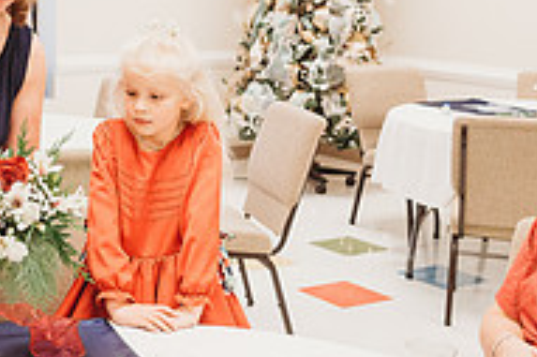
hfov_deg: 26.3
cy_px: 27
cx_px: 6
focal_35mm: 73
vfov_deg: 18.3
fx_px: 1088
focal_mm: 24
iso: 2500
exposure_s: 1/200
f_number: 4
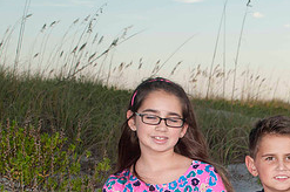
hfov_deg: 15.1
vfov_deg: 10.1
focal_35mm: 134
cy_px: 194
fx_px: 1078
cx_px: 271
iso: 100
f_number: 8
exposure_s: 1/160
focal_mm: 38
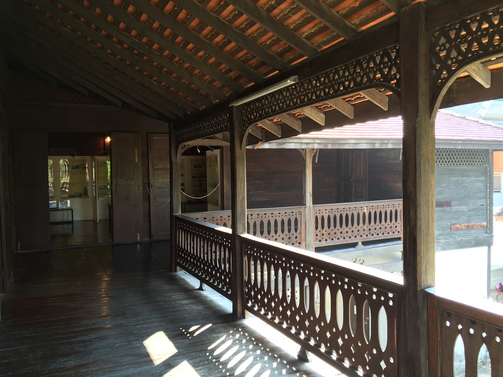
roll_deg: +0.1
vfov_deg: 48.2
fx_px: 421
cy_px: 188
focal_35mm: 29
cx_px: 252
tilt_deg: -2.7
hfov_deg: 61.7
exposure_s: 1/40
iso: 32
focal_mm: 4.15
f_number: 2.2
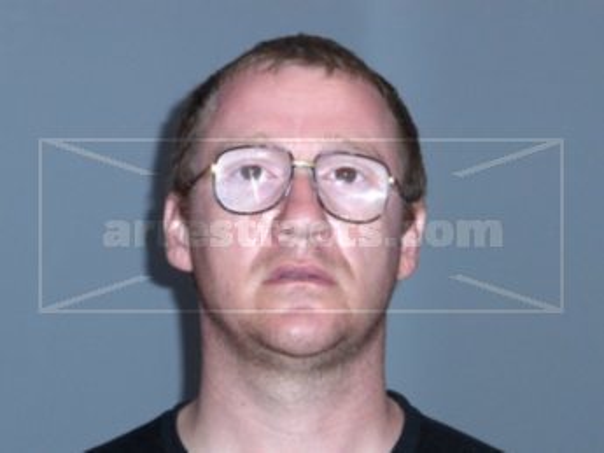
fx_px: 1763
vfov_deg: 14.7
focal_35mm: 101
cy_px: 226
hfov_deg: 19.4
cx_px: 302
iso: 50
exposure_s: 1/125
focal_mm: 20.7
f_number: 4
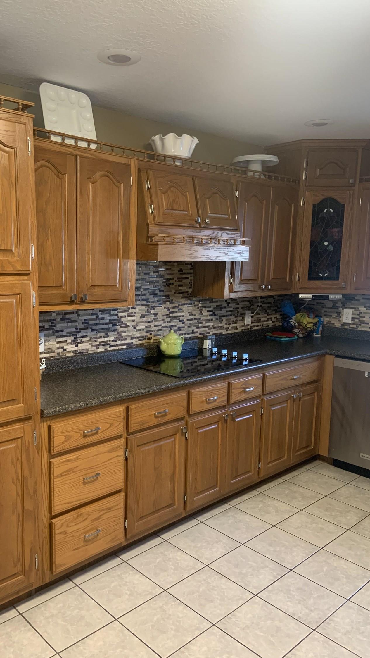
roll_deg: -0.6
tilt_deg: -9.1
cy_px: 333
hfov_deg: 39.9
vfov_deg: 66.1
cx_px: 140
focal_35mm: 29
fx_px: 506
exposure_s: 1/60
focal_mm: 4.25
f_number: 1.8
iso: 320
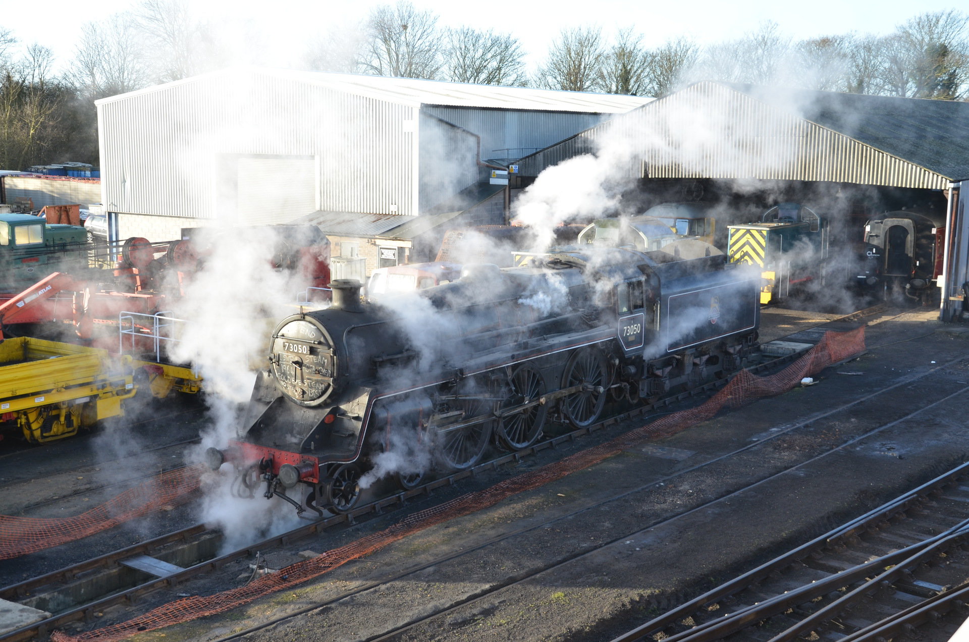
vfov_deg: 28.0
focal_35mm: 48
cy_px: 321
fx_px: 1289
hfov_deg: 41.2
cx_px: 484
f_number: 6.3
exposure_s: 1/160
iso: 200
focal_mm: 32
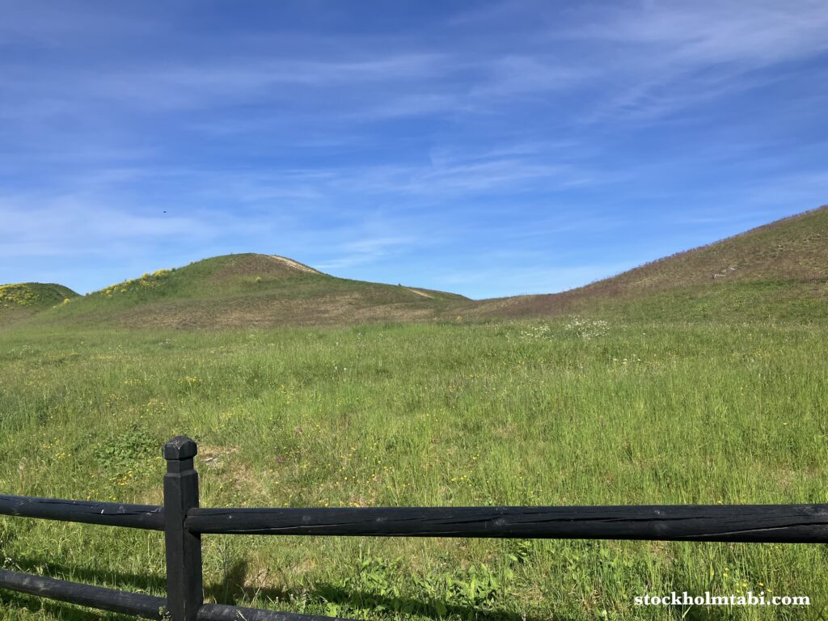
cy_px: 310
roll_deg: -1.1
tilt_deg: +3.6
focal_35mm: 28
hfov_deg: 63.4
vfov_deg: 49.7
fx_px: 670
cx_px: 414
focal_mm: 3.99
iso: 32
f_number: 1.8
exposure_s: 1/2208
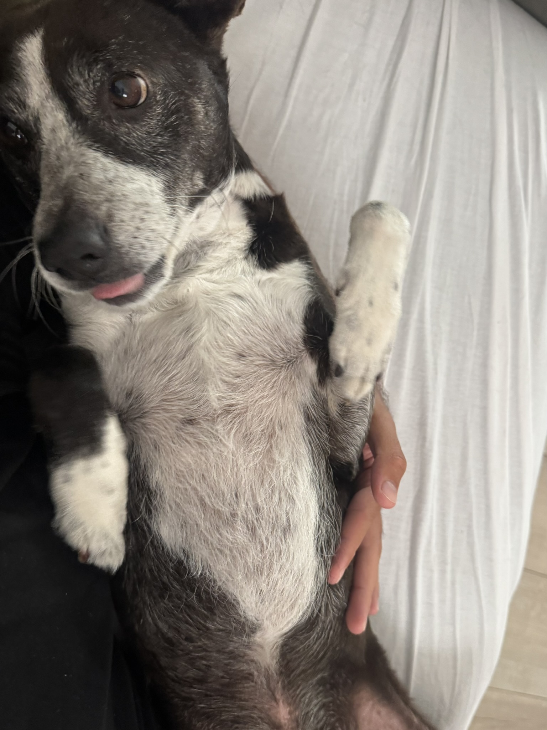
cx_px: 274
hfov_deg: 56.8
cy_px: 365
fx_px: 506
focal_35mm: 24
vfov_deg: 71.6
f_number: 1.78
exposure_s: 1/60
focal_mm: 6.76
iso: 500
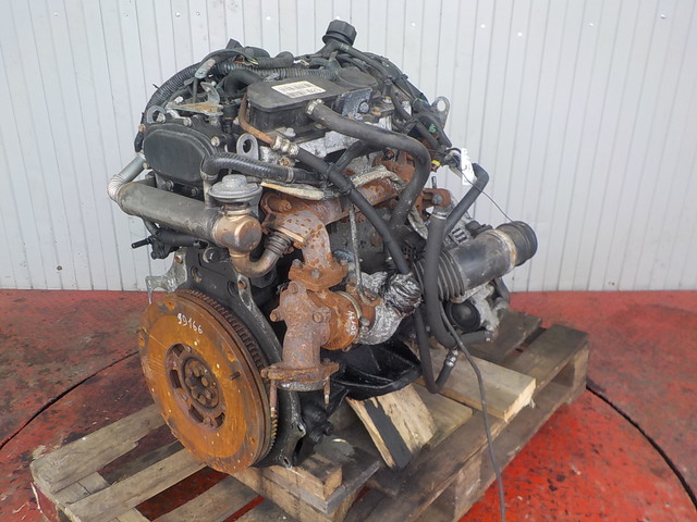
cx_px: 348
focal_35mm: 30
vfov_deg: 46.8
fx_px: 604
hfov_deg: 60.0
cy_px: 261
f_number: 3.3
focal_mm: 4.1
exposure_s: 1/40
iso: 125
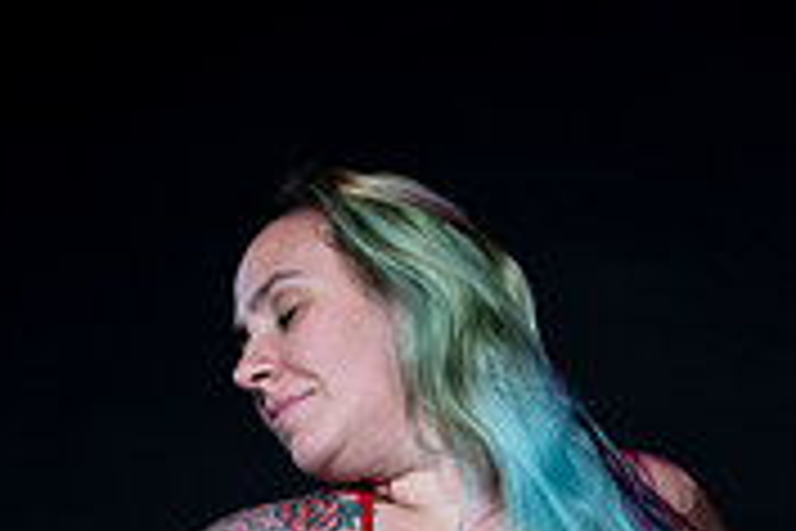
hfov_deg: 17.8
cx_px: 391
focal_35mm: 115
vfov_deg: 11.4
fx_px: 2543
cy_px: 835
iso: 100
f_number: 10
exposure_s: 1/160
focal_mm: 35
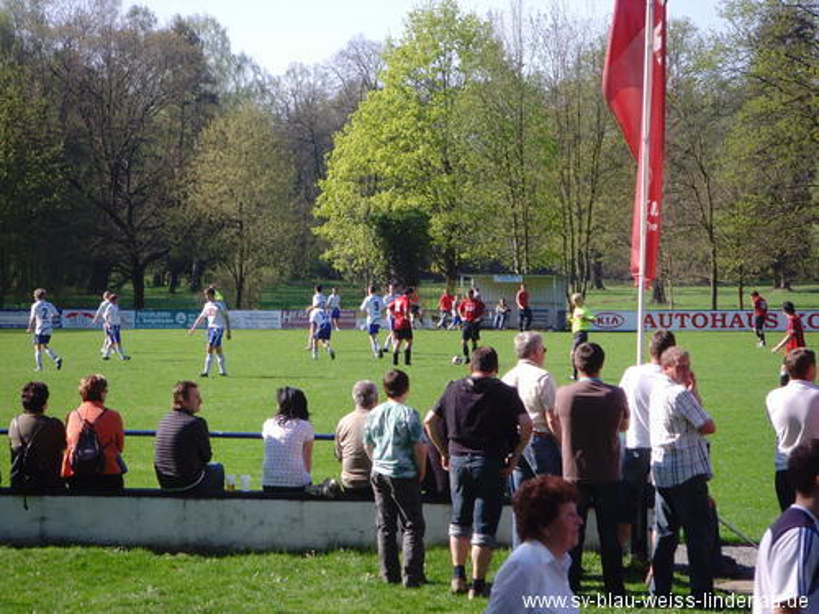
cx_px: 410
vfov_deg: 12.7
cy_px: 307
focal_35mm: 117
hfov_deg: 16.8
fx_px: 2768
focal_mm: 19.8
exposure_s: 1/250
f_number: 4.5
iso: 80
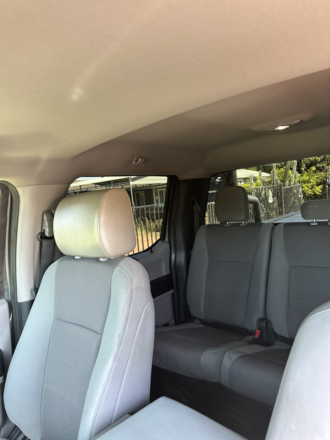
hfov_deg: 56.8
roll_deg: +5.0
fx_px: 305
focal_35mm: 24
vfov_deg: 71.6
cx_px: 165
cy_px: 220
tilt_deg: -4.9
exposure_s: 1/89
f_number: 1.78
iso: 250
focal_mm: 6.86
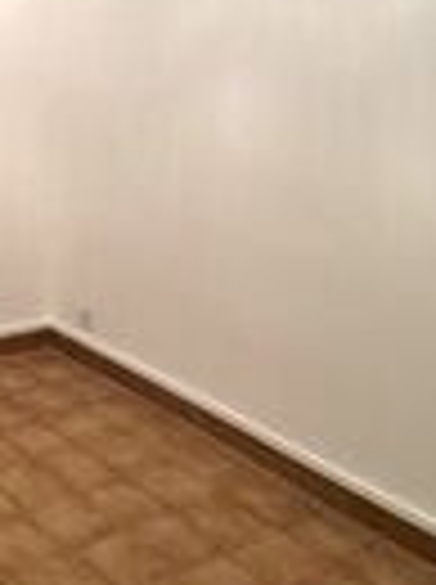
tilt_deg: +7.5
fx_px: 775
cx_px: -36
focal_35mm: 46
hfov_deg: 28.7
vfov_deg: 35.8
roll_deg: -2.7
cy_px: -43
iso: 250
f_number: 2.2
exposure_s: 1/50
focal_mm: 2.22
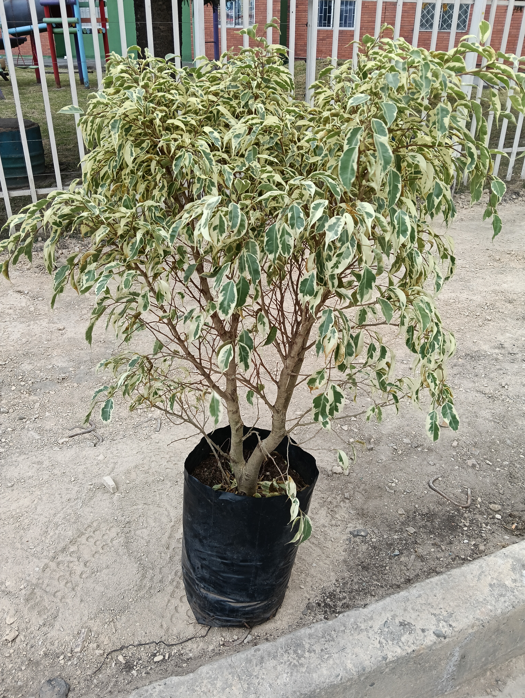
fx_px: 545
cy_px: 349
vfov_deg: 65.2
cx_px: 262
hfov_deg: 51.5
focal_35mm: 27
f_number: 1.8
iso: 50
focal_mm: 3.98
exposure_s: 1/143
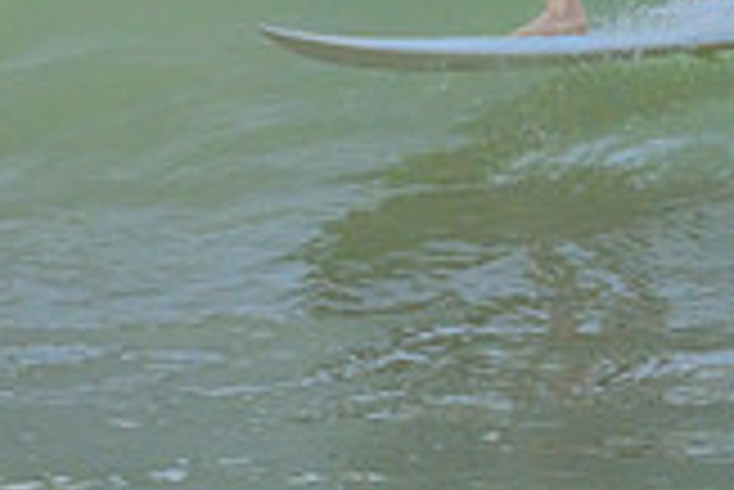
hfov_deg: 0.8
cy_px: -155
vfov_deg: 0.5
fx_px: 54424
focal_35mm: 2667
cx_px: 563
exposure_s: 1/1250
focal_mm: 500
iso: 900
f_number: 5.6
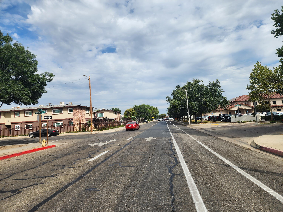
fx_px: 188
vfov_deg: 58.9
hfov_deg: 73.9
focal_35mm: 23
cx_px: 142
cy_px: 106
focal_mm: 6.4
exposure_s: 1/1283
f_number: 1.8
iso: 12
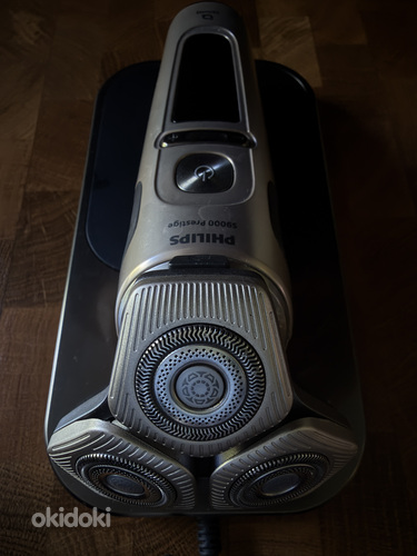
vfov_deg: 71.6
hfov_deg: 56.8
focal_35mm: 24
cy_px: 278
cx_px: 208
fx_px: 385
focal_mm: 2.22
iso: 320
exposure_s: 1/24
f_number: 2.2
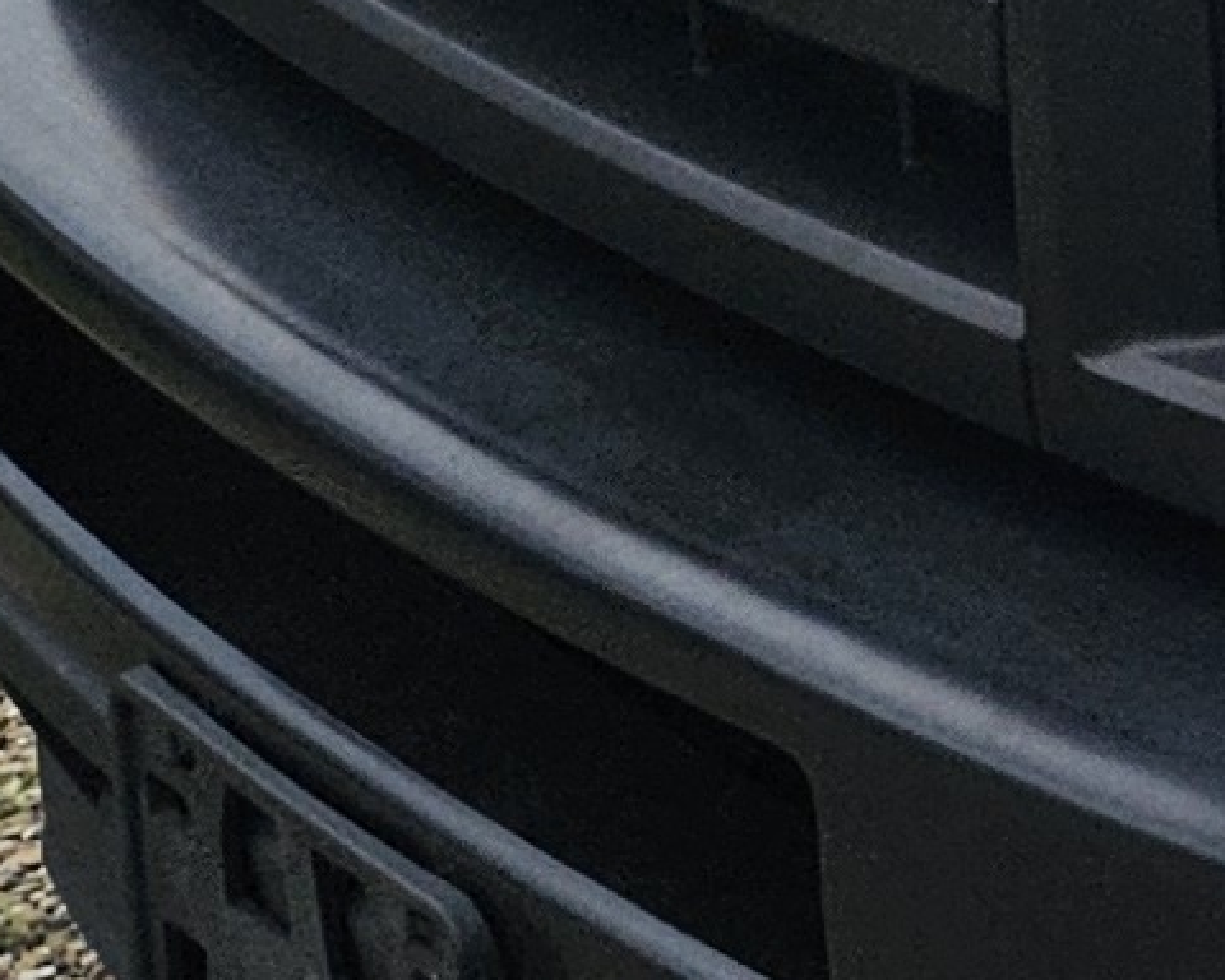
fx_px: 6780
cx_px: 4295
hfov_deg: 8.0
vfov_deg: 7.7
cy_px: -1317
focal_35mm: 187
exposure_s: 1/1690
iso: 25
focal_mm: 5.4
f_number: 1.8
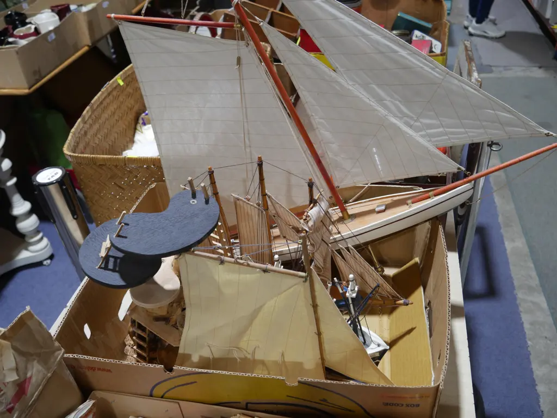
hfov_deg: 59.9
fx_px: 483
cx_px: 278
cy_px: 209
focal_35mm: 30
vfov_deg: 46.8
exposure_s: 1/60
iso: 250
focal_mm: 15
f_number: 3.6
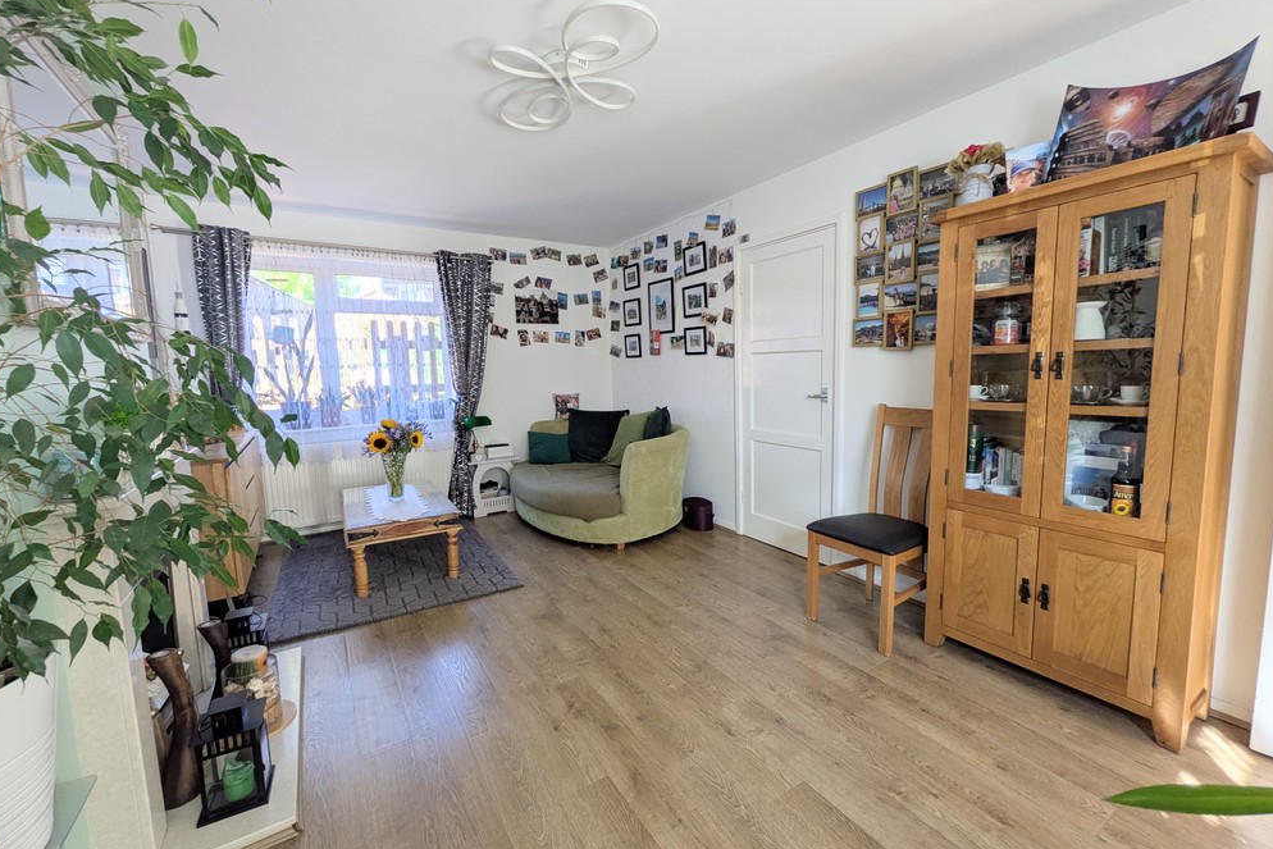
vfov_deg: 77.3
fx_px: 530
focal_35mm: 15
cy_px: 422
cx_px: 640
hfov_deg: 100.4
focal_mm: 1.83
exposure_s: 1/100
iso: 72
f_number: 2.2
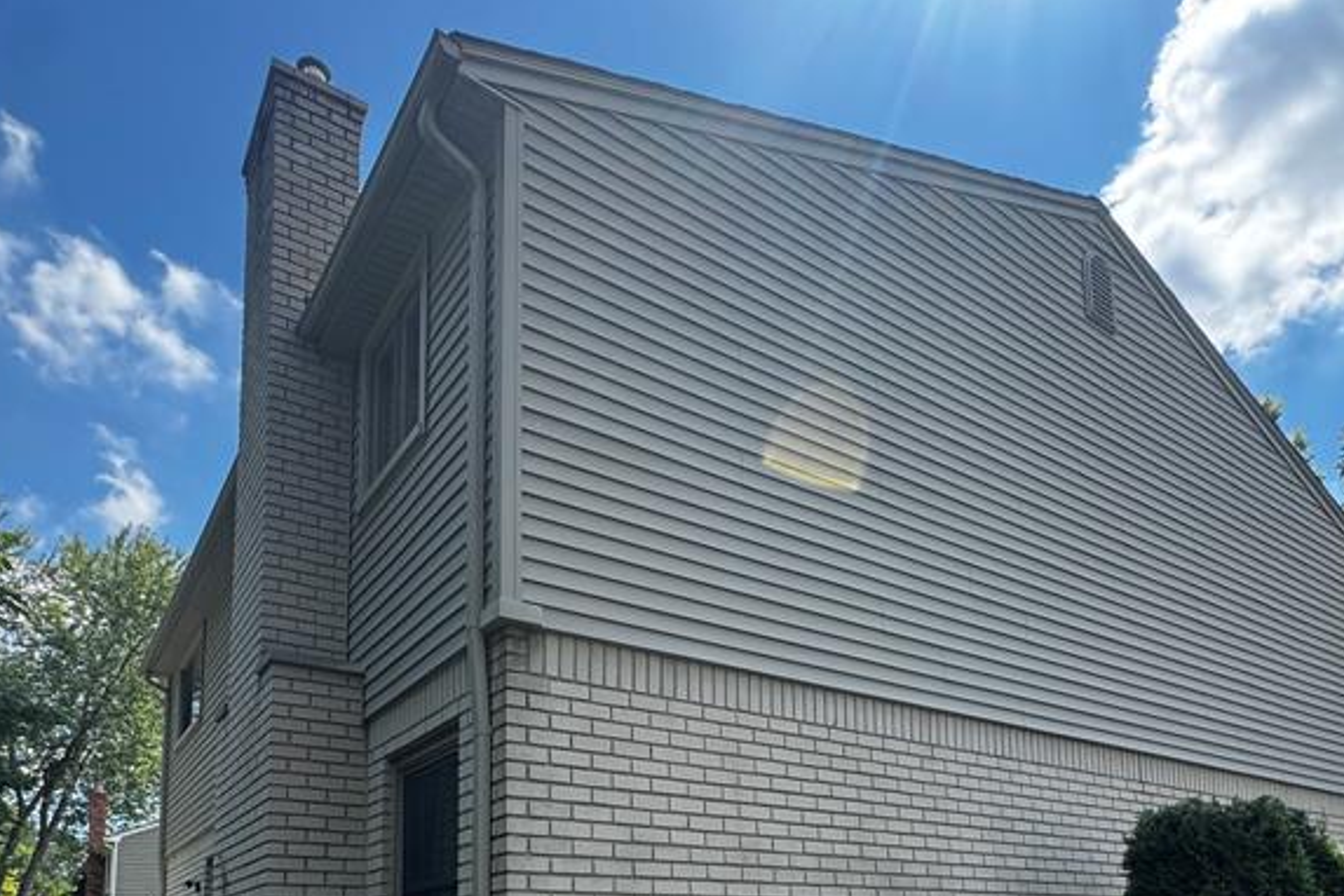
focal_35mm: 26
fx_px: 971
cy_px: 854
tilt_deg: +4.4
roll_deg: +0.2
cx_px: 687
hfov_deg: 69.4
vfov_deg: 43.8
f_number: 2.2
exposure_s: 1/831
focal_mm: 2.22
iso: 50
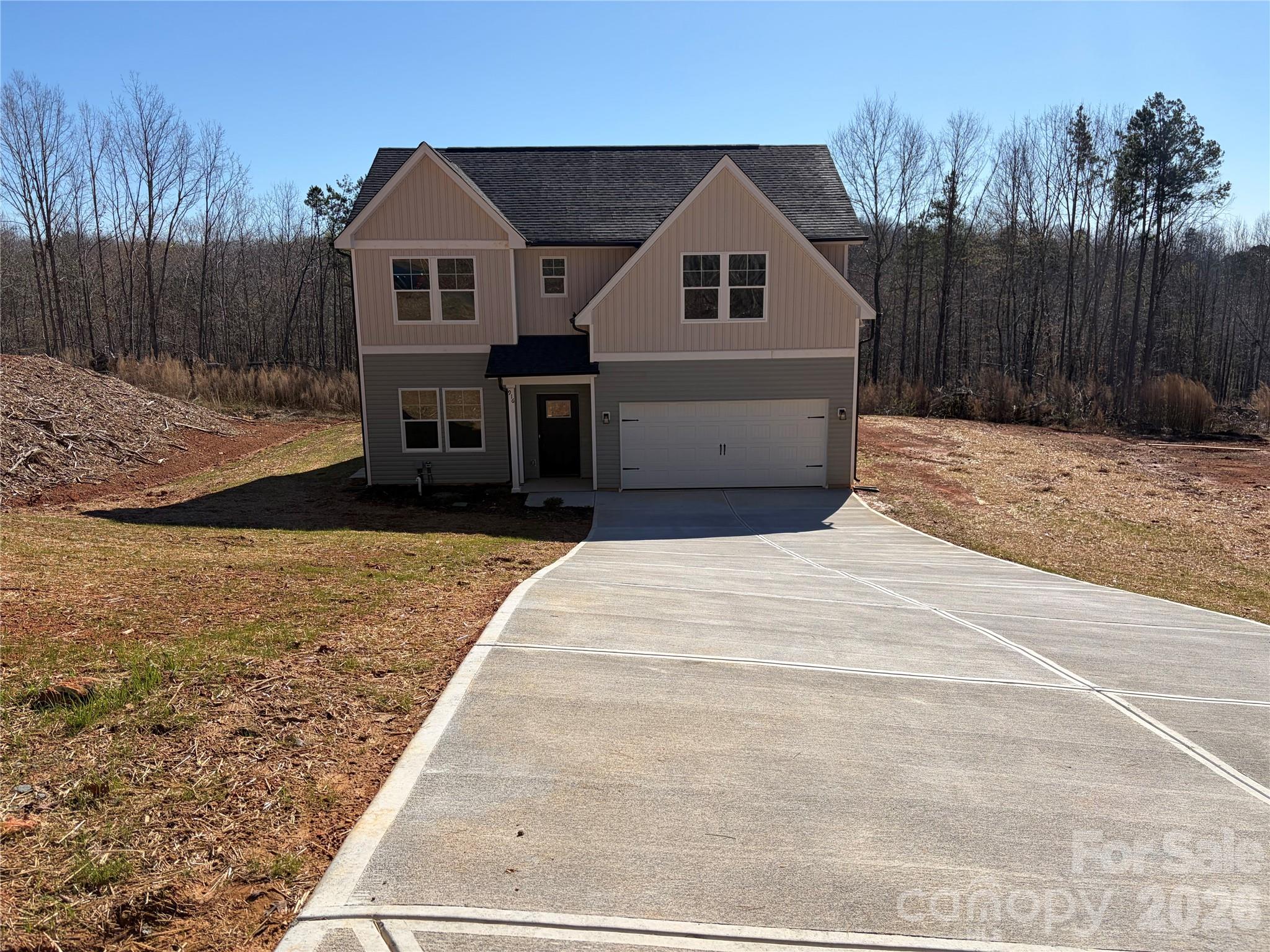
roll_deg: +0.4
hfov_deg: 67.3
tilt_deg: -10.7
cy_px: 476
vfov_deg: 53.1
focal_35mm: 26
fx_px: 954
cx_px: 635
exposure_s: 1/5348
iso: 50
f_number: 1.6
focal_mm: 5.96
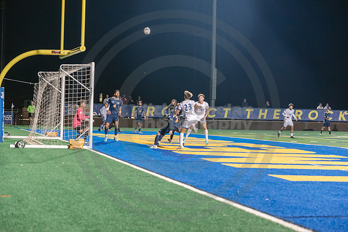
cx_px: 174
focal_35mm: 100
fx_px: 967
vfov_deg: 13.7
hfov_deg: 20.4
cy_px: 116
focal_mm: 100
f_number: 3.5
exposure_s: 1/320
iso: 3200
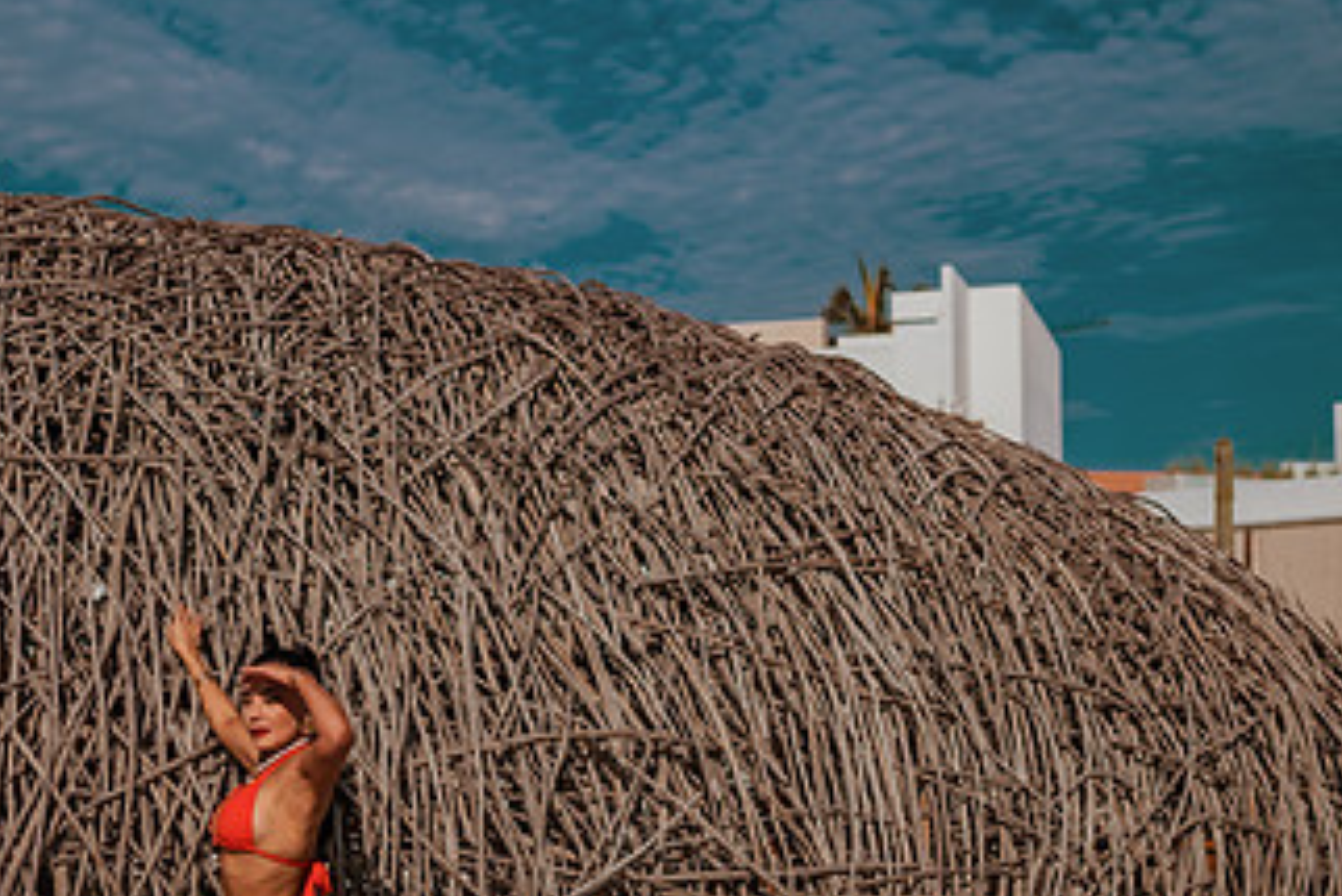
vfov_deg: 21.4
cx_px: 488
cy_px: 665
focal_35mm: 63
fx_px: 2349
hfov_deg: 31.7
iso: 50
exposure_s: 1/8000
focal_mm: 35
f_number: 2
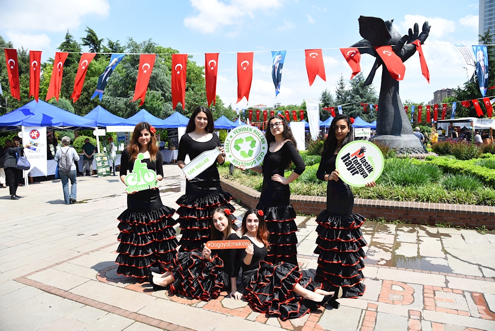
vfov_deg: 53.2
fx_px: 330
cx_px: 248
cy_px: 166
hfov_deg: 73.7
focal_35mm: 24
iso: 400
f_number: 5.6
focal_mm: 24
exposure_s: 1/1000
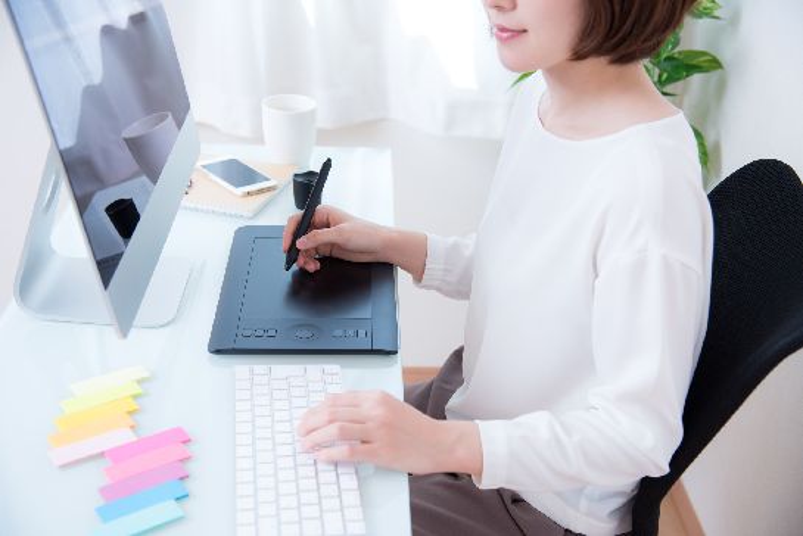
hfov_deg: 39.6
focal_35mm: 50
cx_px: 402
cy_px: 268
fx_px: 1116
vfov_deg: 27.0
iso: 200
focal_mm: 50
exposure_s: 1/125
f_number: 4.5
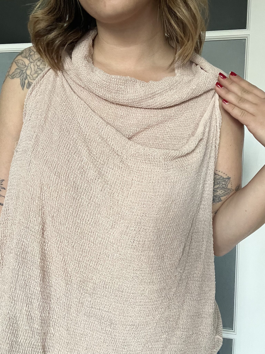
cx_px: 132
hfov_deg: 46.8
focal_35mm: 30
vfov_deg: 60.0
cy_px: 177
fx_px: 306
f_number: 2.2
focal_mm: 2.71
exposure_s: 1/60
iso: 160
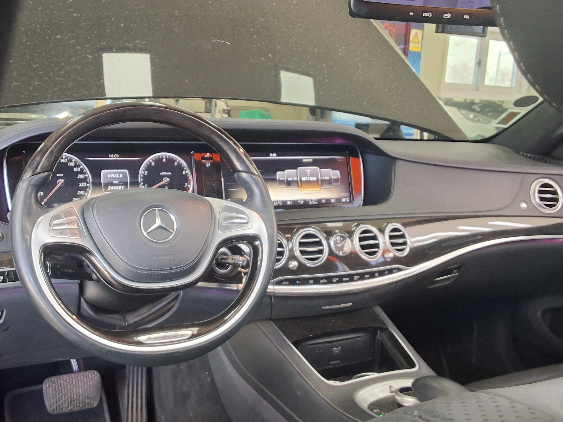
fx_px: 634
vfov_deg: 36.8
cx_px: 255
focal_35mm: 39
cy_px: 214
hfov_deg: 47.8
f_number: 1.9
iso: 100
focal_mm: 2.91
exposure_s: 1/40
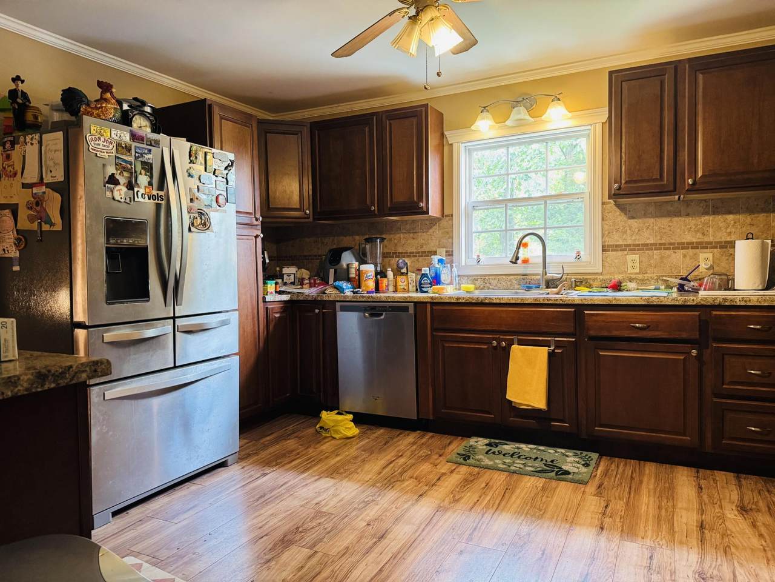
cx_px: 388
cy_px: 291
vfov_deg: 56.8
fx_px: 537
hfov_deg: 71.6
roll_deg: +0.1
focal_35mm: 24
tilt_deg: -2.7
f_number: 1.78
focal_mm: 6.76
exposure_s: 1/60
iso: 400
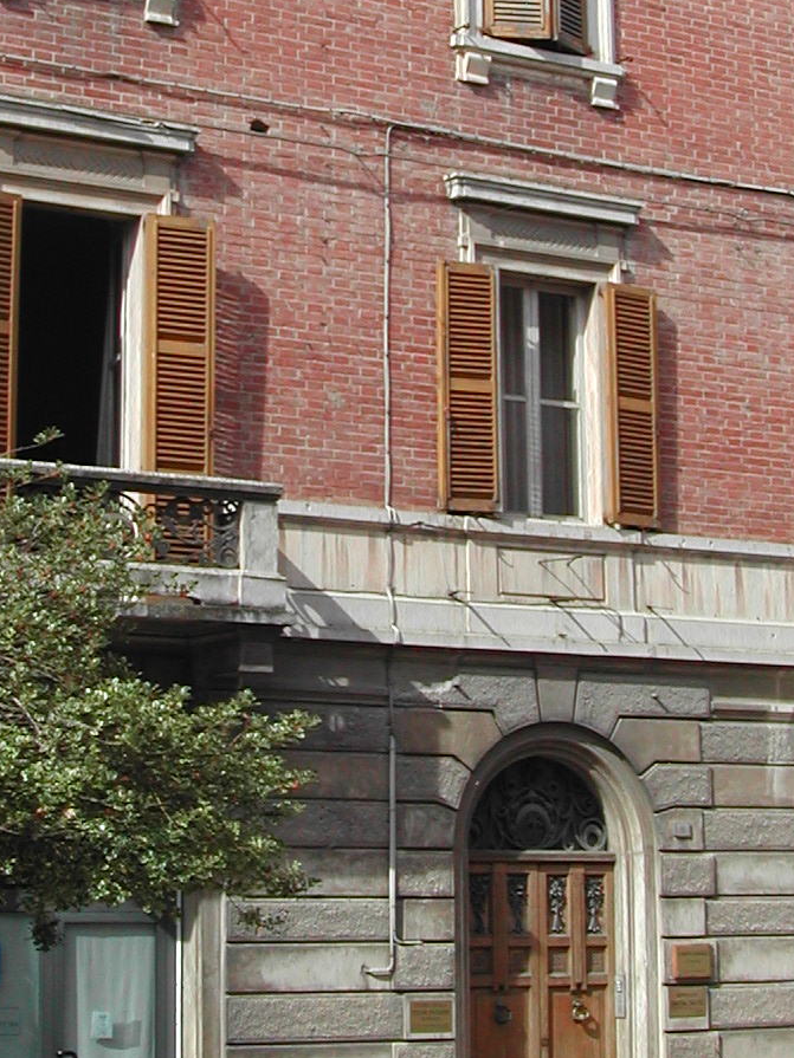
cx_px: 369
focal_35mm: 87
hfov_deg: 17.0
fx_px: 2661
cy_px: 260
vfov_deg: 22.3
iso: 100
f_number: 7.6
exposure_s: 1/204
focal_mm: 8
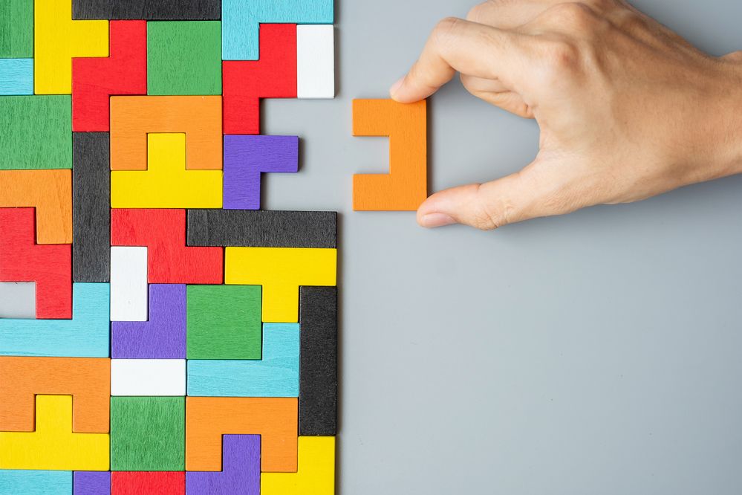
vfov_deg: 25.5
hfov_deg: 37.5
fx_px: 1092
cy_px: 248
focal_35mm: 53
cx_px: 371
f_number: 5.6
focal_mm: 35
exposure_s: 1/60
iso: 200
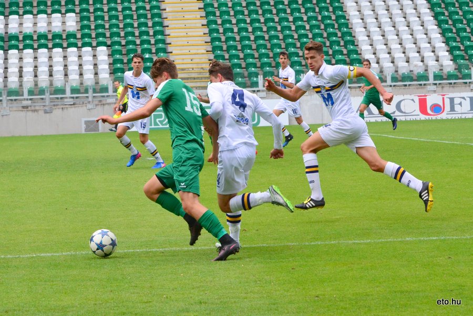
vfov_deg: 10.8
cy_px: 158
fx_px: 1676
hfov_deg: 16.1
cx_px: 236
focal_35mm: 128
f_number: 9
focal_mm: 85
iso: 1000
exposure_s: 1/1250
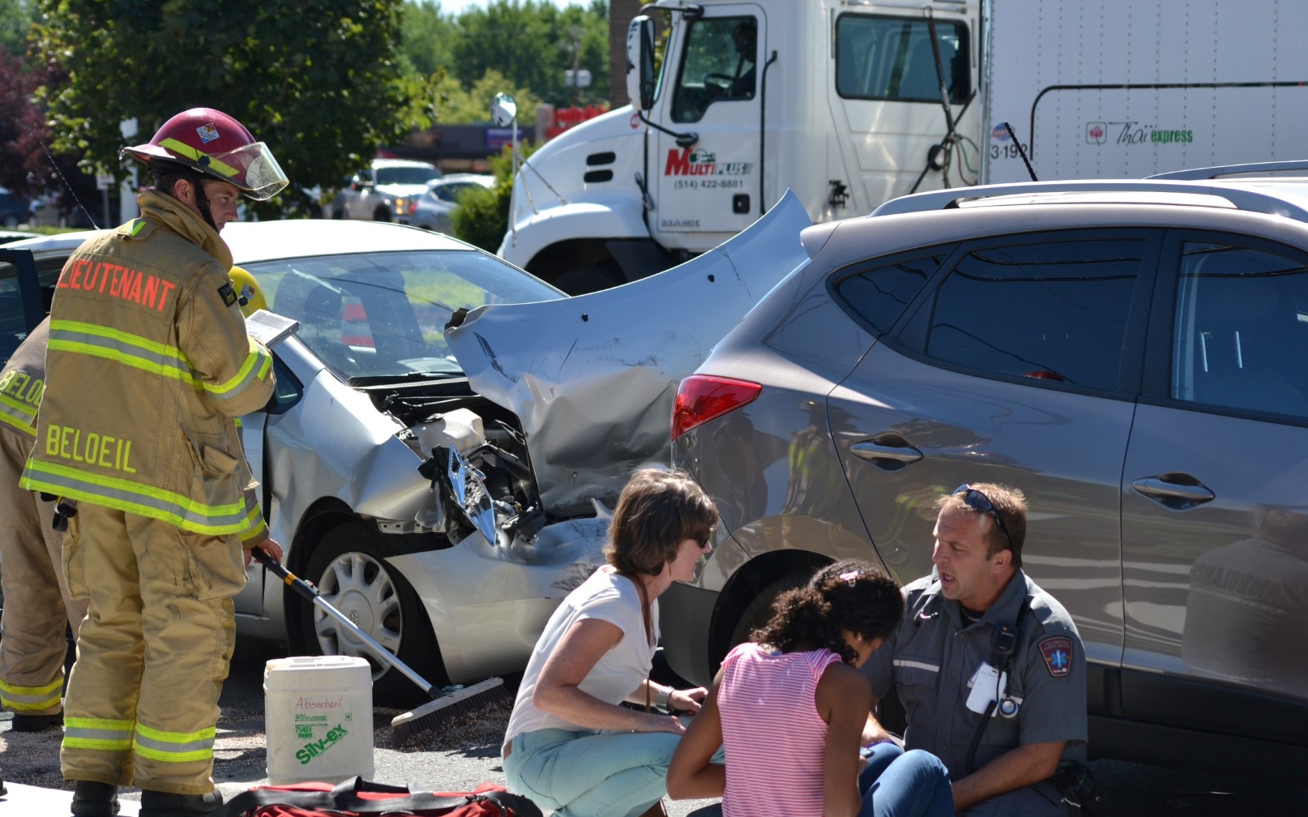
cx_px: 652
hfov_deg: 15.8
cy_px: 432
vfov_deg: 9.9
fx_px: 4704
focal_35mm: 132
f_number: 5.6
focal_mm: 86
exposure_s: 1/500
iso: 140
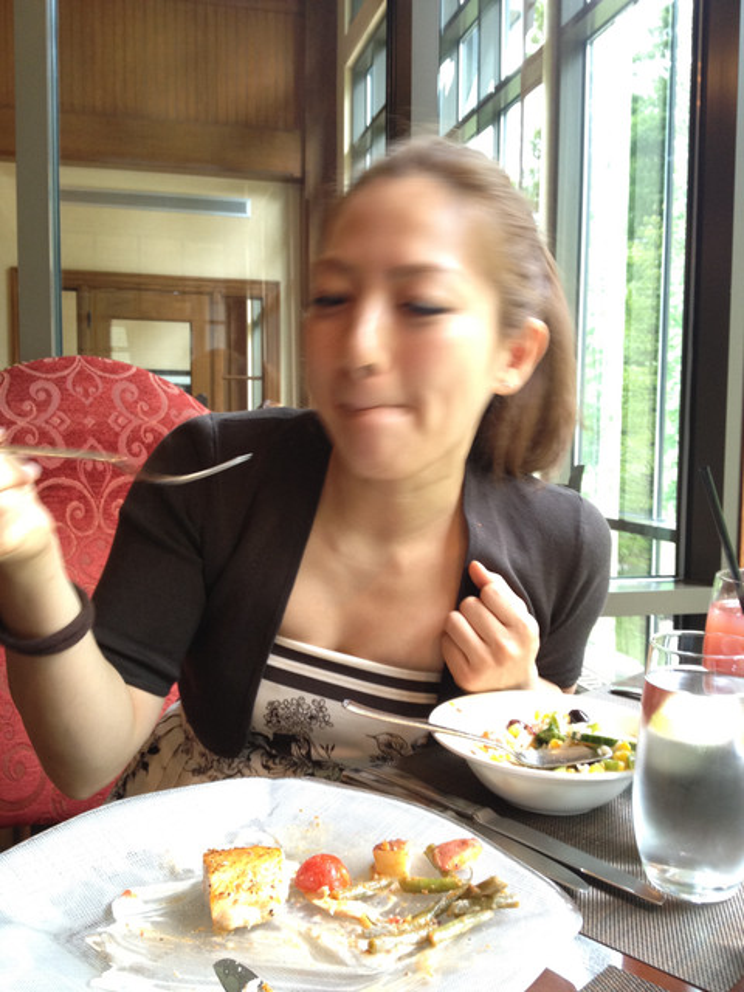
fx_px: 1003
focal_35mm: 35
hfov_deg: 40.7
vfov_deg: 52.6
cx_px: 372
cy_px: 496
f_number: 2.4
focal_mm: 4.28
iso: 125
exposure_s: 1/20
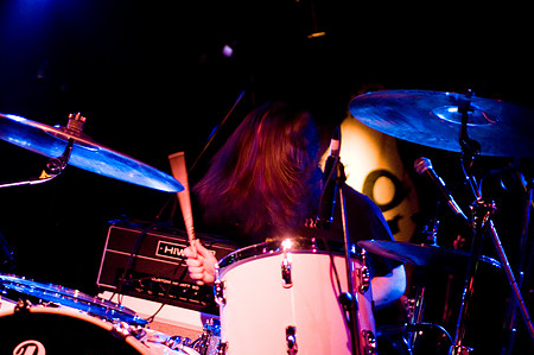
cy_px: 198
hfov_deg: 34.5
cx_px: 248
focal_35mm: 58
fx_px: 859
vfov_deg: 23.3
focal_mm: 30
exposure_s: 1/60
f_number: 1.6
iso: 1000
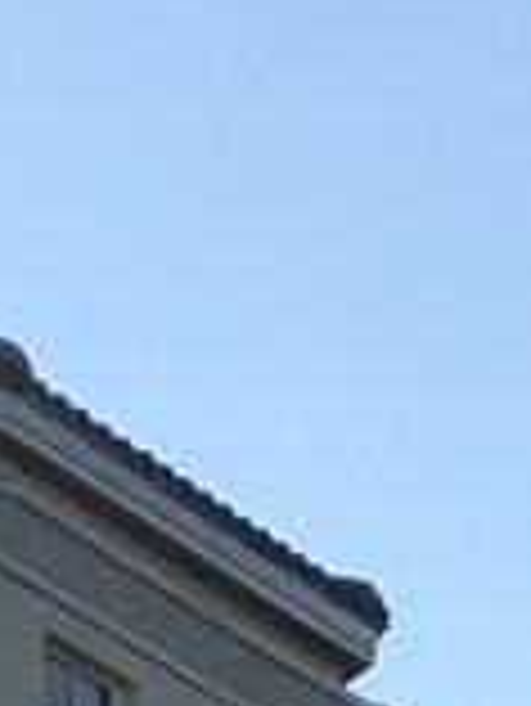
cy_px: 2568
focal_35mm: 296
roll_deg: +0.0
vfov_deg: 5.9
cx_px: 1750
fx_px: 6046
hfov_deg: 4.7
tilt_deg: +0.2
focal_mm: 4.15
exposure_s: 1/1026
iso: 25
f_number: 2.2
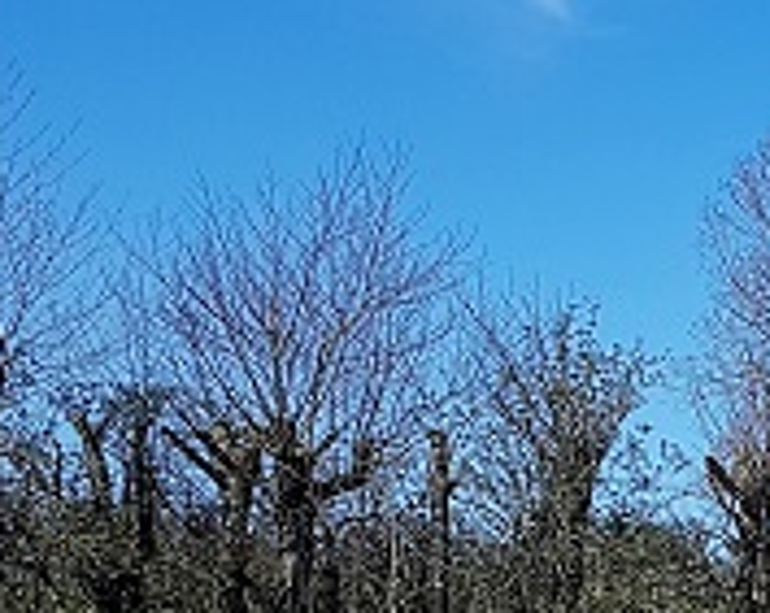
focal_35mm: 115
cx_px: 1705
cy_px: 743
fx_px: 2616
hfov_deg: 13.4
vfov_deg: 13.0
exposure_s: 1/2288
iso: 50
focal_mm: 4.2
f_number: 1.7
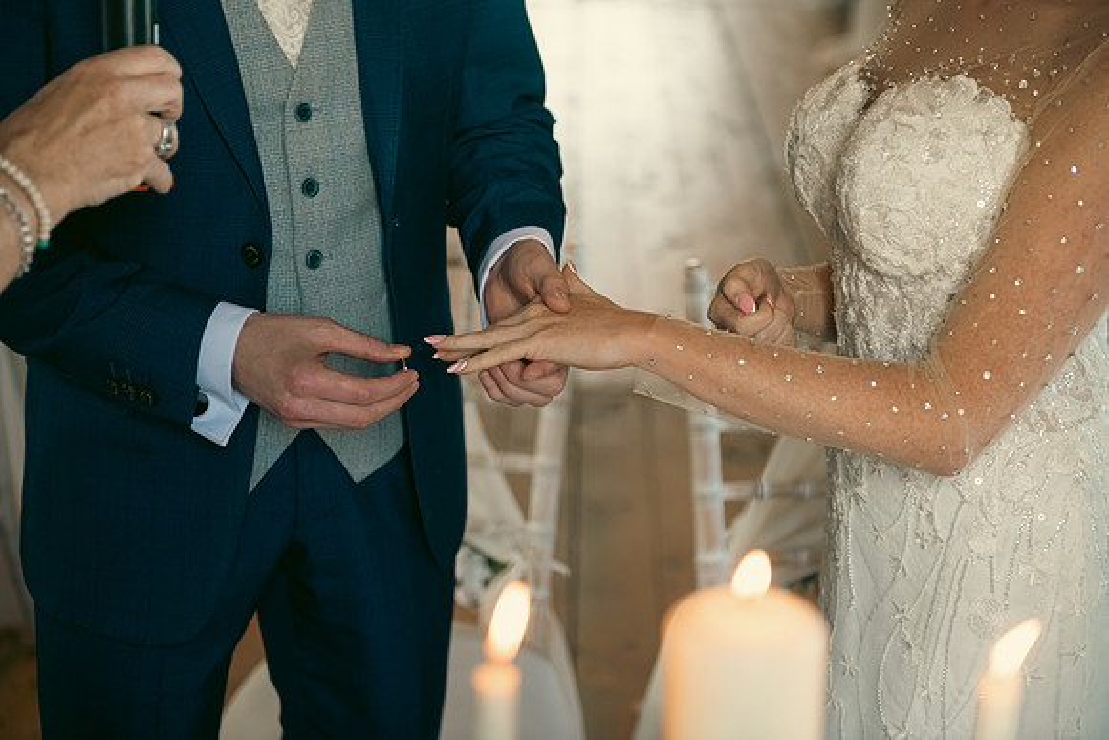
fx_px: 2157
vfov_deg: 19.5
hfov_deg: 28.8
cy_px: 370
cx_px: 554
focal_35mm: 70
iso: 640
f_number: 3.5
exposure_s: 1/160
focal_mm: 70
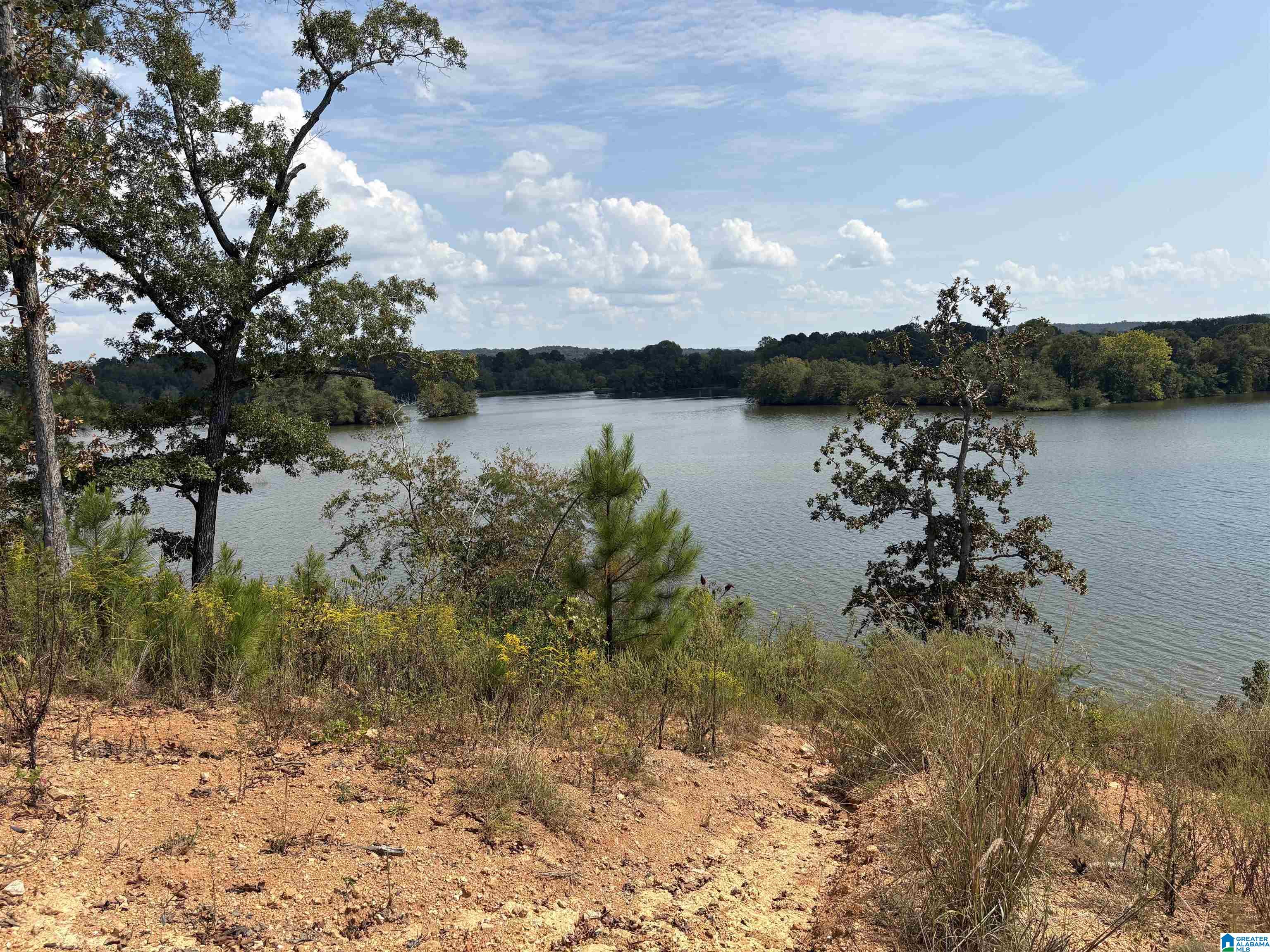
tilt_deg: -6.5
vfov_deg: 53.1
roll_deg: +3.6
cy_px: 476
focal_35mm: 26
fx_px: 954
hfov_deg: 67.3
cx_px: 635
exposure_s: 1/4608
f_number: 1.6
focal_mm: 5.96
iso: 50
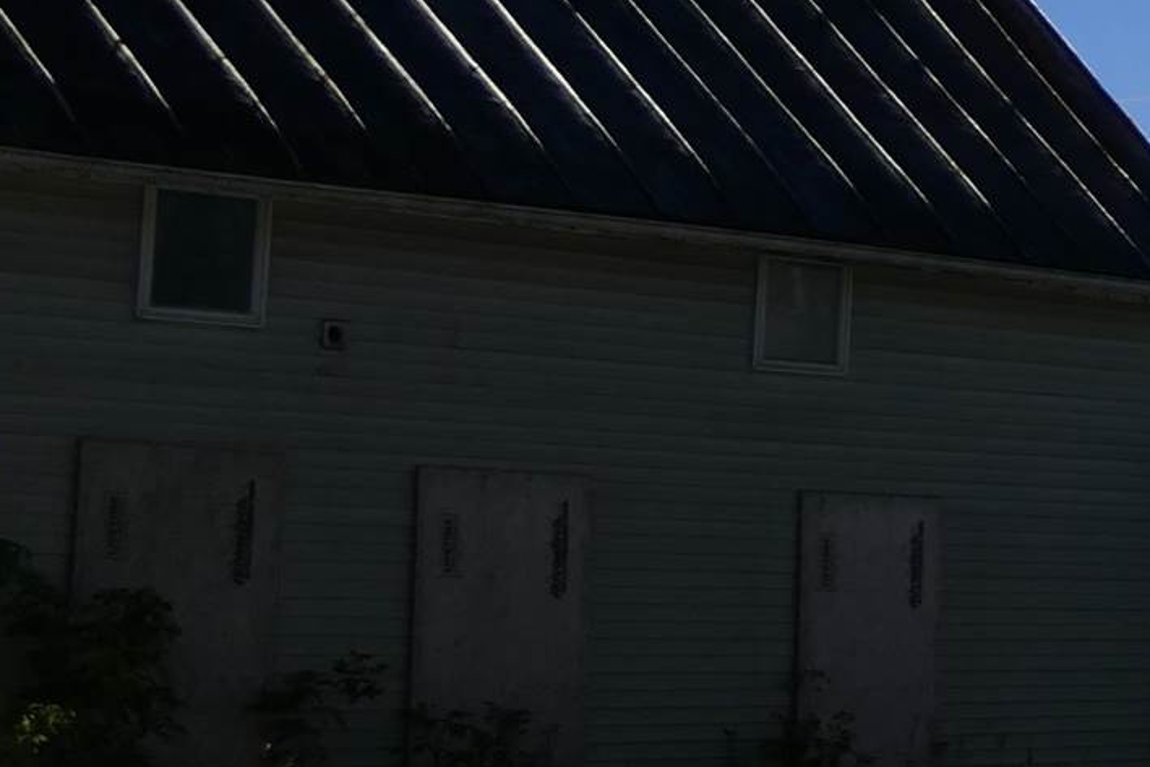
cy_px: 306
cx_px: 2452
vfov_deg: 10.6
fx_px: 4153
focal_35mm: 130
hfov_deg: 13.1
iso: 125
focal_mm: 10.9
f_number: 4
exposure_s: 1/1600
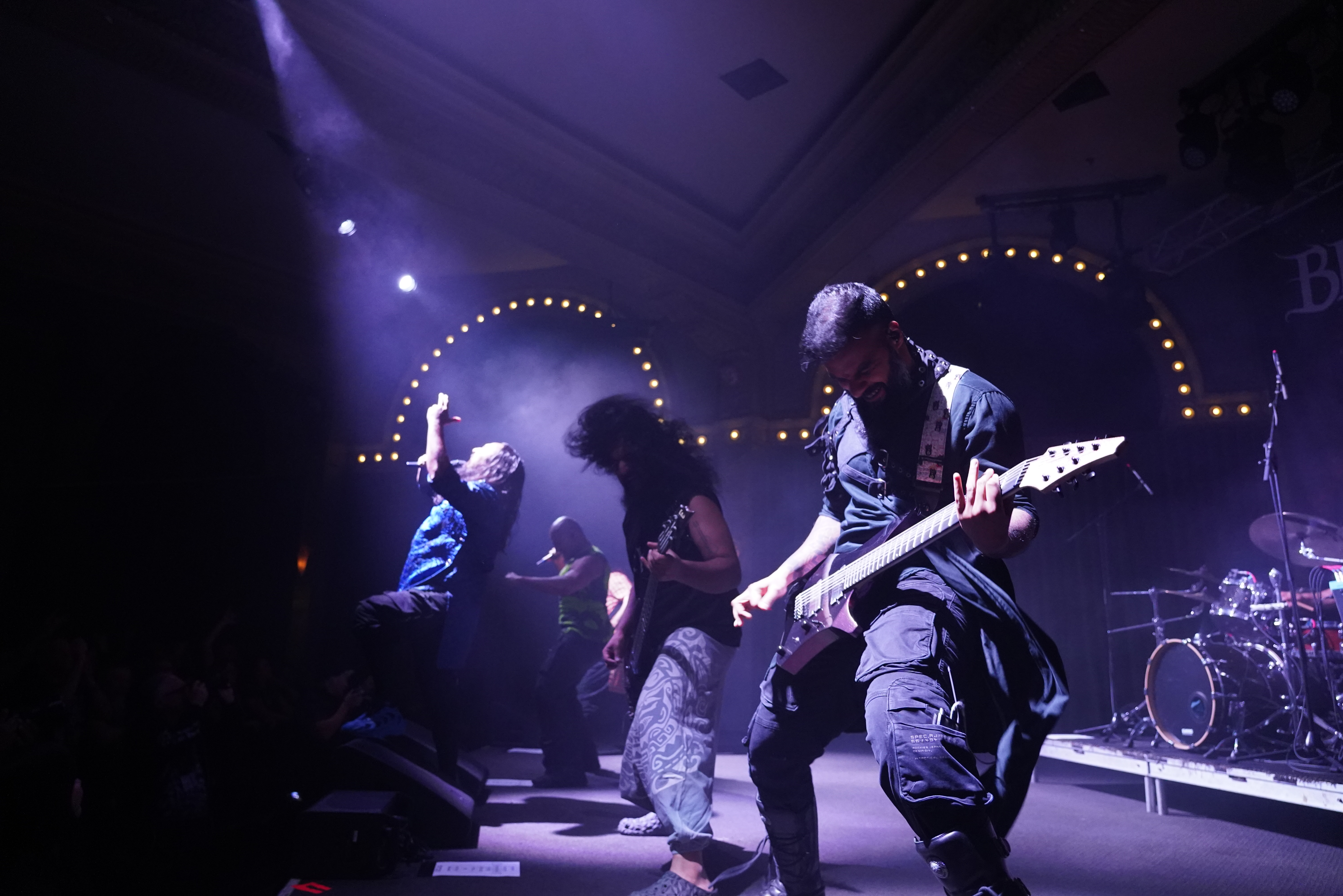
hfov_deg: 73.7
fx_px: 895
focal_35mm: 24
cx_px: 672
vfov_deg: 53.1
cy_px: 448
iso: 6400
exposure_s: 1/160
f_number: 4
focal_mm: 24
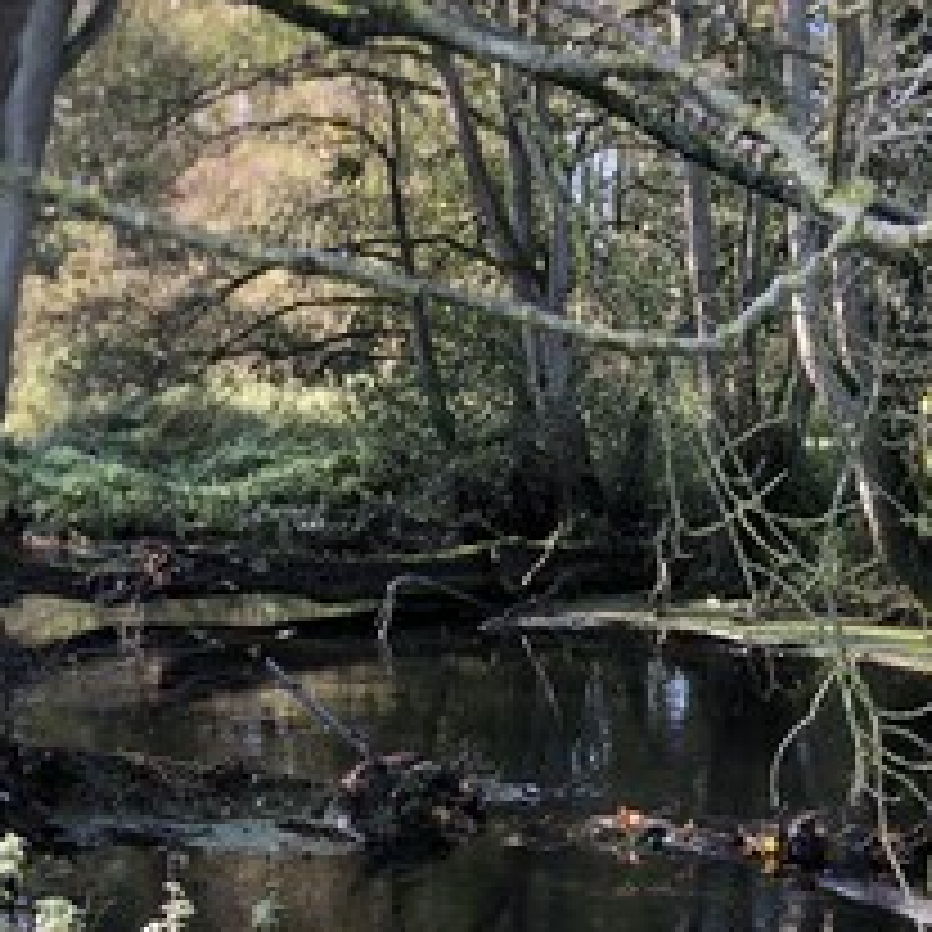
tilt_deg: -5.4
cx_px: 729
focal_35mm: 67
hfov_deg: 25.3
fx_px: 2041
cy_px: 689
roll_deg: -1.0
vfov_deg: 25.4
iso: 40
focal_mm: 3.99
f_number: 1.8
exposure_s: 1/120
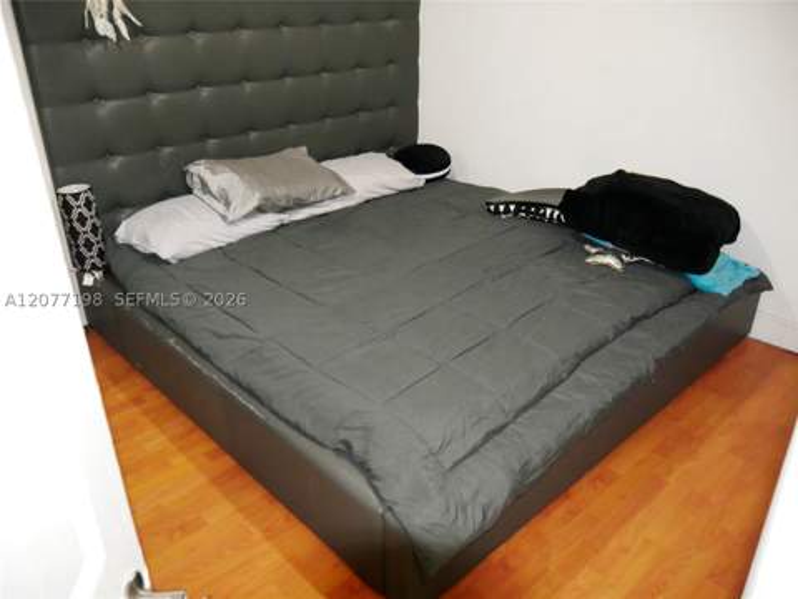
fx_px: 645
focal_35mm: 28
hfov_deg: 63.4
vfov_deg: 49.7
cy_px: 300
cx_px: 399
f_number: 3.5
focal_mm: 14
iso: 3200
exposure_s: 1/125
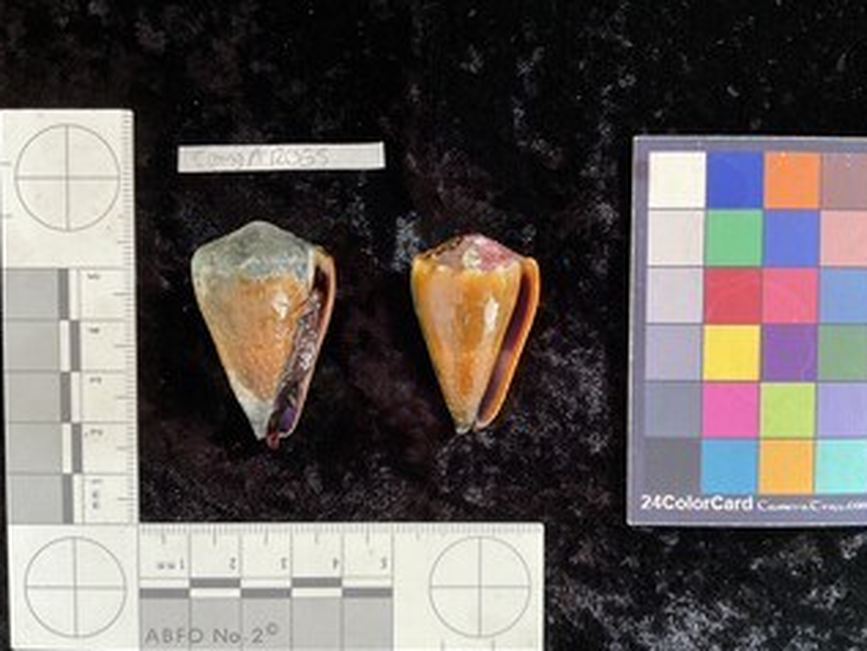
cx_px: 443
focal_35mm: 32
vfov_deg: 44.1
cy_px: 354
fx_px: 802
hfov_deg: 56.8
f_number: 1.8
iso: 160
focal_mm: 3
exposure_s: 1/60
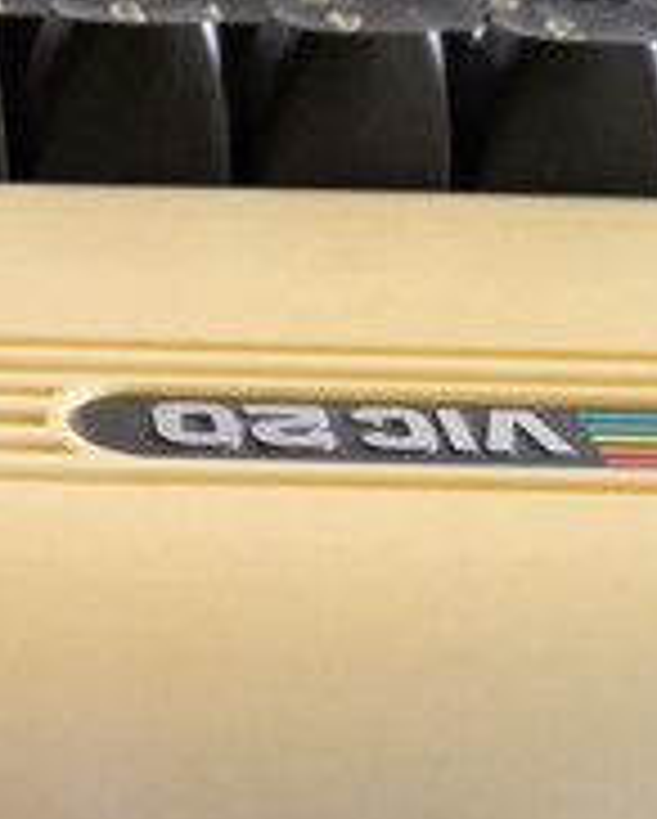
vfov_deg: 18.4
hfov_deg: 15.6
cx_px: -81
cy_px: 1107
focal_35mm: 96
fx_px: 2329
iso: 1361
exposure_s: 1/13.3
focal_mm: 3.43
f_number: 2.2
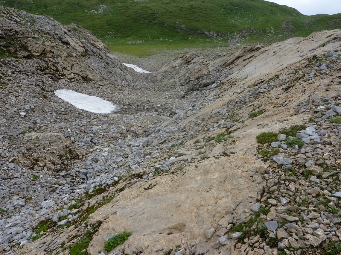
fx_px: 286
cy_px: 128
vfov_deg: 48.2
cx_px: 170
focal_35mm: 29
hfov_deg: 61.7
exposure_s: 1/500
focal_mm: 4.7
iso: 80
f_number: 4
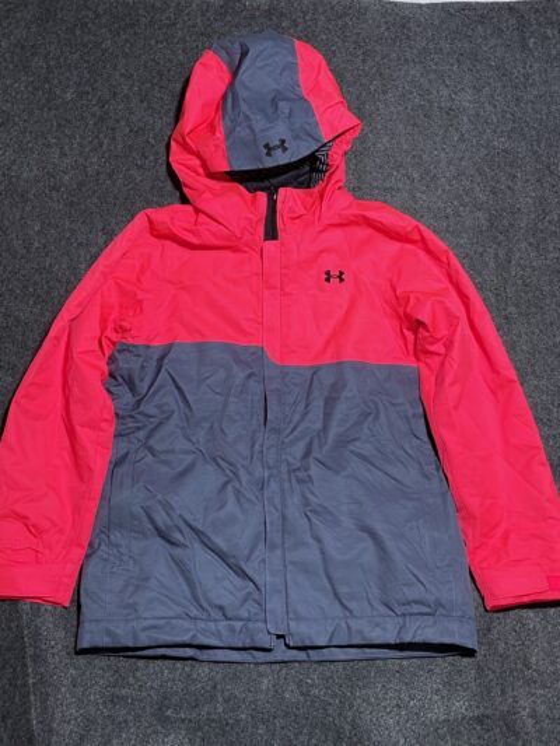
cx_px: 280
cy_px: 373
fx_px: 561
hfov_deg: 53.1
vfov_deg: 67.3
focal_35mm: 26
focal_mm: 4.2
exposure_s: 1/50
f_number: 1.6
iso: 64
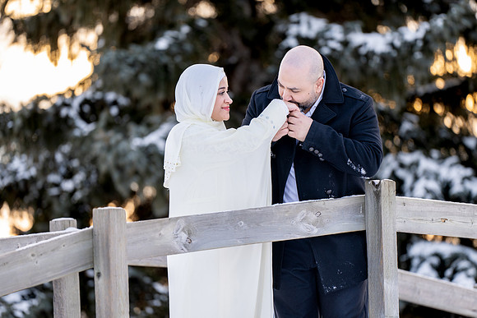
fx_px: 2811
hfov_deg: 9.7
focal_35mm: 212
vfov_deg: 6.5
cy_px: 159
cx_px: 238
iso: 100
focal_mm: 200
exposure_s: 1/160
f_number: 2.8
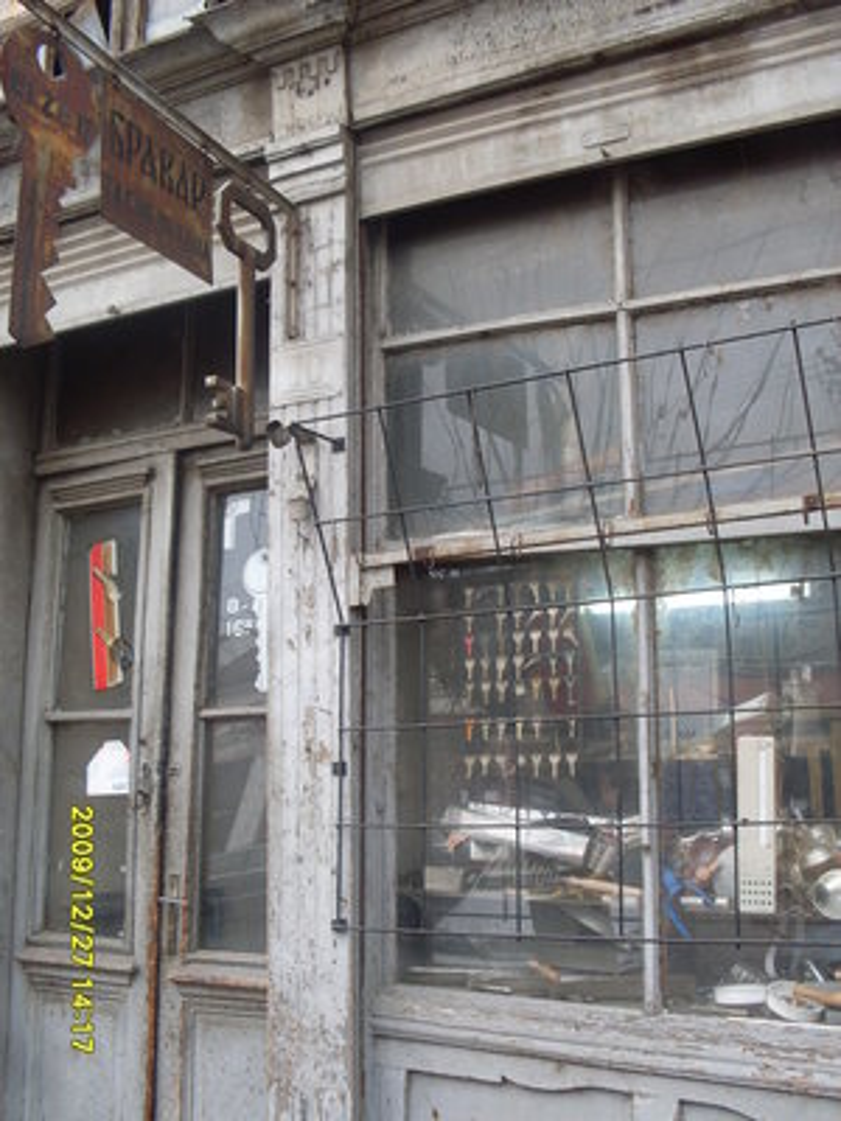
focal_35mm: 38
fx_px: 1231
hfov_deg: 37.7
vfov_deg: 49.0
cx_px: 420
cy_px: 560
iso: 100
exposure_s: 1/90
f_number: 2.8
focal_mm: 6.3
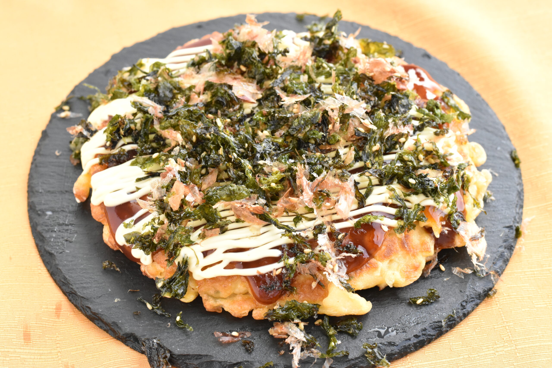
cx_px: 276
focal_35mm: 75
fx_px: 1150
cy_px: 184
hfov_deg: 27.0
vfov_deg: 18.2
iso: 2500
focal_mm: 50
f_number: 7.1
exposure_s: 1/160
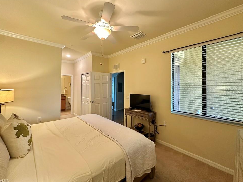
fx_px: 105
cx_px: 120
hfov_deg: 98.2
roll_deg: -0.3
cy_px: 86
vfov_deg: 81.7
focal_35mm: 15
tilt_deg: +0.5
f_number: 2.2
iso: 320
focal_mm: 2.22
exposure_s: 1/60
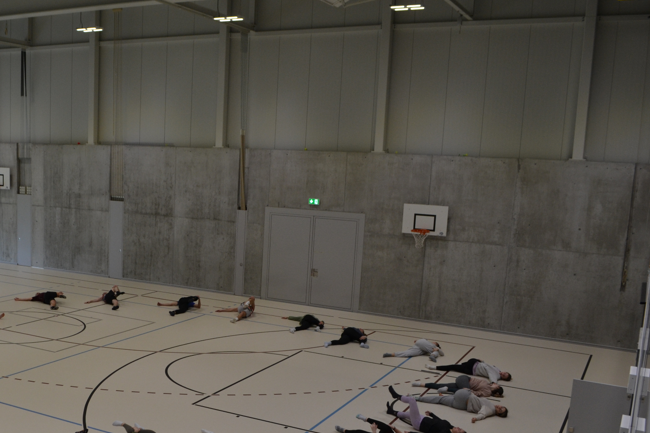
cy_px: 286
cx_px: 173
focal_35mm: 40
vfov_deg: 33.1
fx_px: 722
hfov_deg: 46.9
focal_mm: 18
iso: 400
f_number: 5.6
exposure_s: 1/125
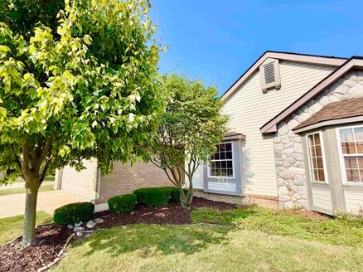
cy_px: 146
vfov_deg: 77.9
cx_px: 166
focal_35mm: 16
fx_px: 168
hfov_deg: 94.3
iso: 32
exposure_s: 1/770
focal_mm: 2.22
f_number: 2.2
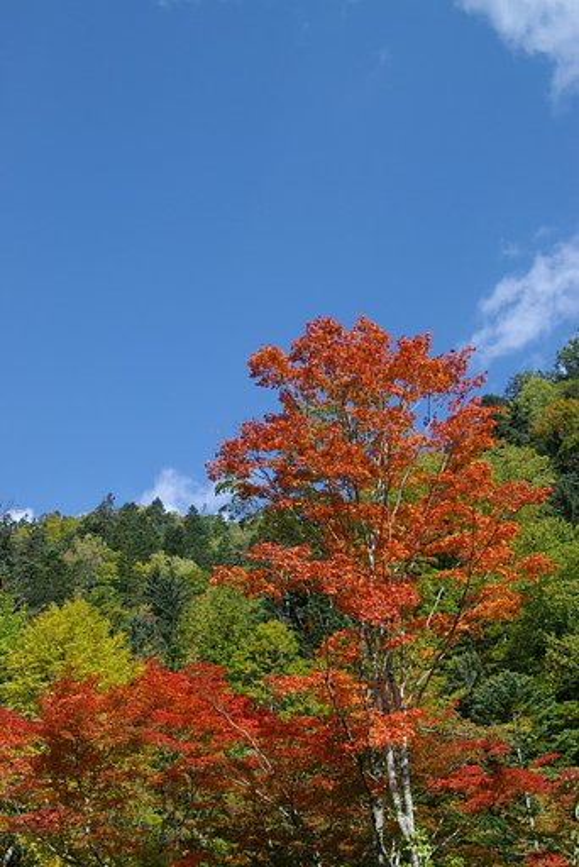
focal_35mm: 42
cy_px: 434
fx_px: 1012
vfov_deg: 46.4
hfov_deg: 31.9
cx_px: 290
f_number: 9
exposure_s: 1/250
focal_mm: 28
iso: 200
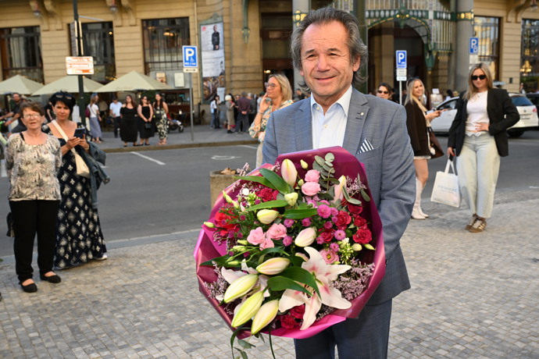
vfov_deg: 35.9
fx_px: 554
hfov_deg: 51.9
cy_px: 180
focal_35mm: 37
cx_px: 270
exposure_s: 1/1000
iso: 1250
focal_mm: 37
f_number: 6.3
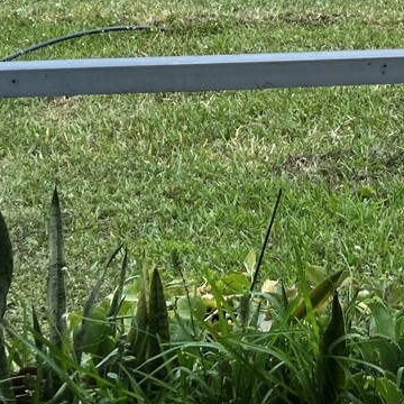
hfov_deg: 15.7
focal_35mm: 102
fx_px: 1347
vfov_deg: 16.0
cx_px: 613
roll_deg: +0.4
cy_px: -159
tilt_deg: -7.1
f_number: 1.6
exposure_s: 1/1623
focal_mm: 5.1
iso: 50
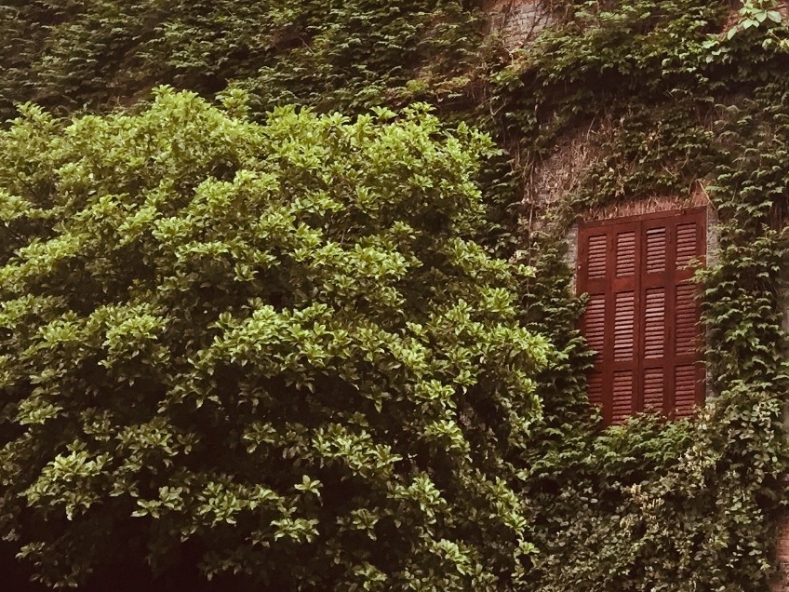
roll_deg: -0.5
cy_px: -89
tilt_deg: +20.4
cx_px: 783
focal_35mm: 70
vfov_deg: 19.9
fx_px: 1596
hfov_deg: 26.4
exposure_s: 1/33
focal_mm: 4.15
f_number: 2.2
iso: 50
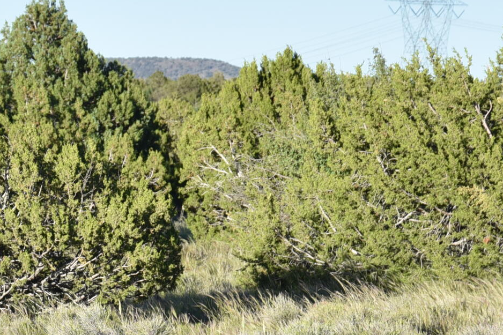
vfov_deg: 4.8
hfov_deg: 7.1
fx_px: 4023
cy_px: 315
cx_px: 7
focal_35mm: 288
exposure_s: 1/250
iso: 200
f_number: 8
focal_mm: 90
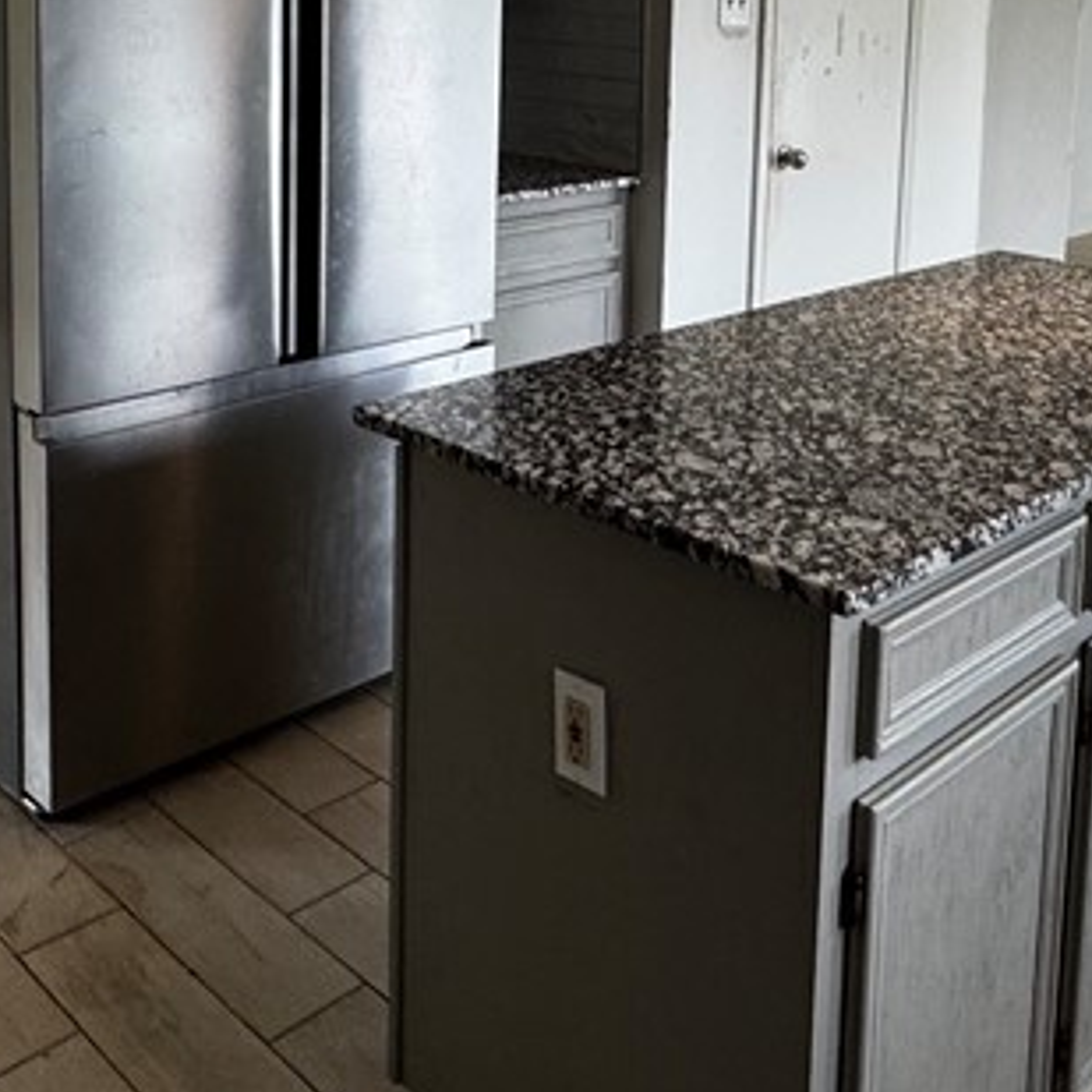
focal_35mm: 41
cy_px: 141
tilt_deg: -5.6
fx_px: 1463
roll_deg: -2.6
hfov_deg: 40.6
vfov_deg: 38.5
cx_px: 686
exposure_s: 1/120
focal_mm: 2.22
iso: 160
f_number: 2.2
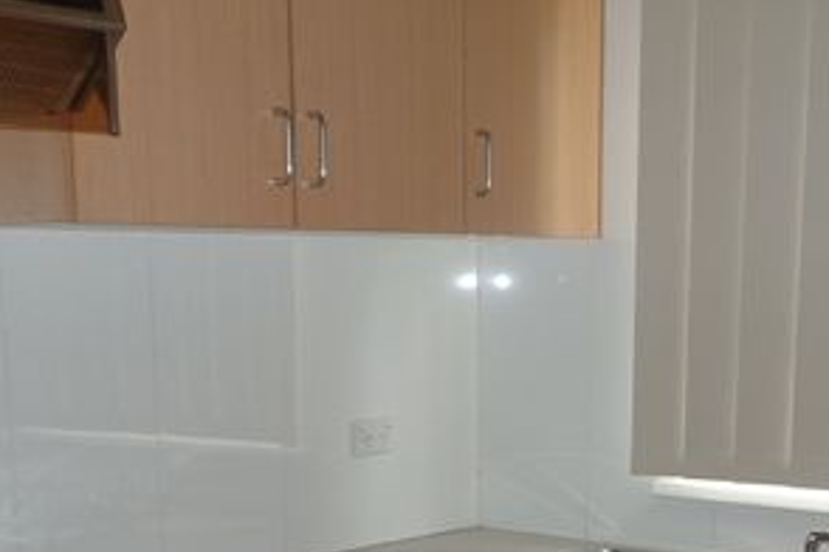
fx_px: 1497
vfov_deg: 19.7
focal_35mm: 65
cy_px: 662
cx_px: 446
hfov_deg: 30.9
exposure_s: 1/30
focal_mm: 4.1
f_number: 2.8
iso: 100
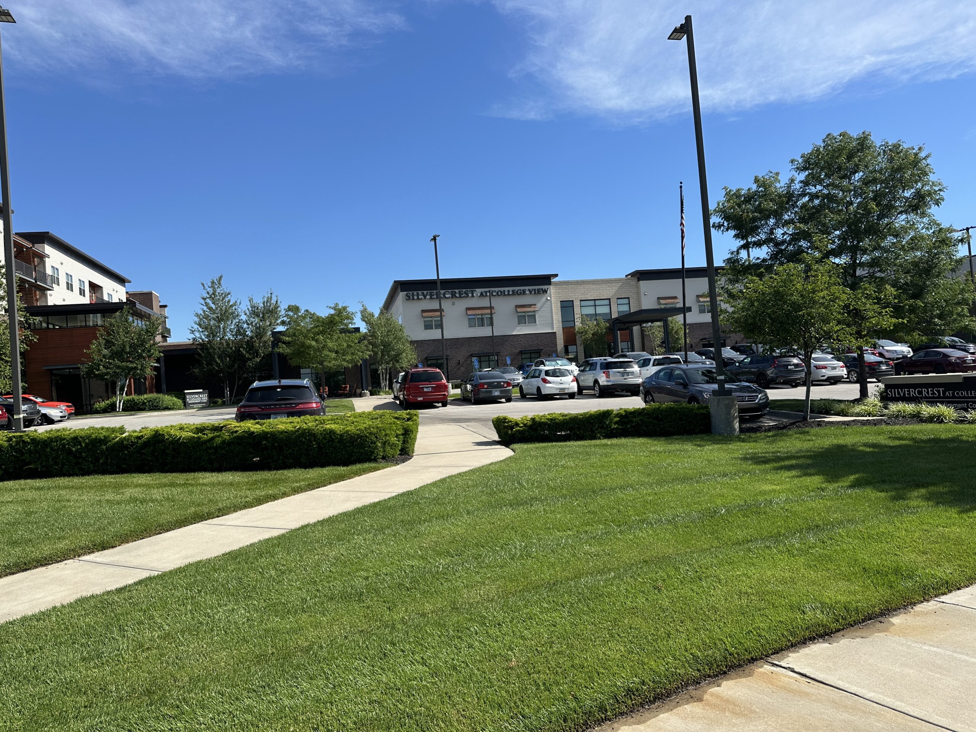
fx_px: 677
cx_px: 488
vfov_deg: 56.8
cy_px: 366
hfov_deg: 71.6
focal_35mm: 24
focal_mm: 6.86
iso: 80
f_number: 1.78
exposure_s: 1/3597
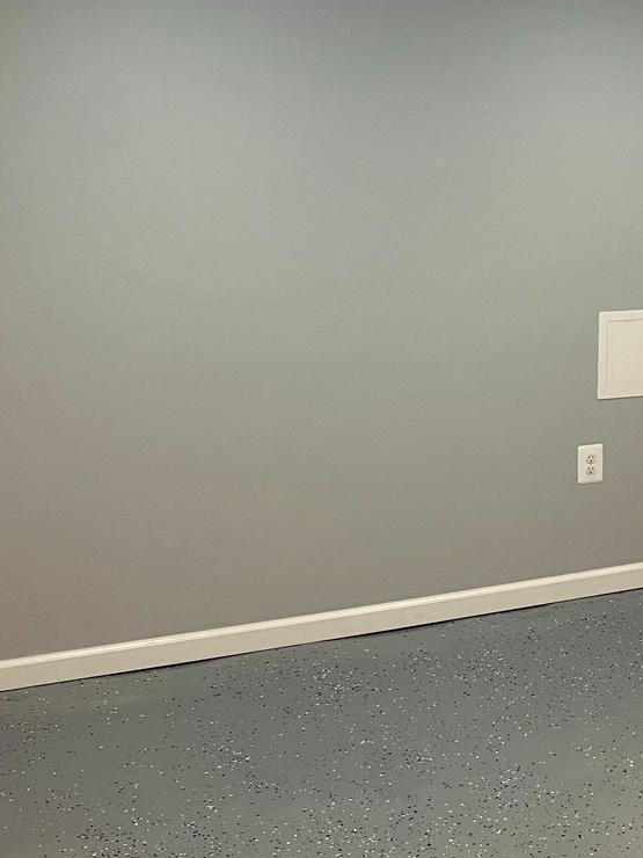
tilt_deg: -14.1
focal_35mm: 54
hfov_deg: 26.4
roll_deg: +0.7
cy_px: 455
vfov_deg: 35.5
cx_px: 538
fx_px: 1337
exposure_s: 1/60
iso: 125
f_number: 1.8
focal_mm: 4.25
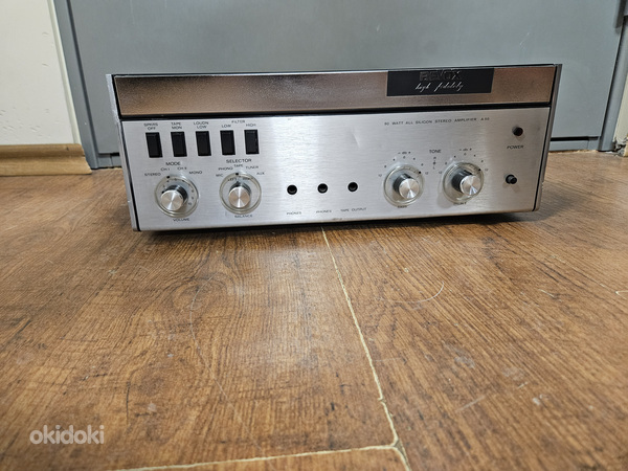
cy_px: 236
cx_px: 314
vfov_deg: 58.9
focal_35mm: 23
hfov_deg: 73.9
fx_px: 417
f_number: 1.8
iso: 640
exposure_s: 1/50
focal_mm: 5.4
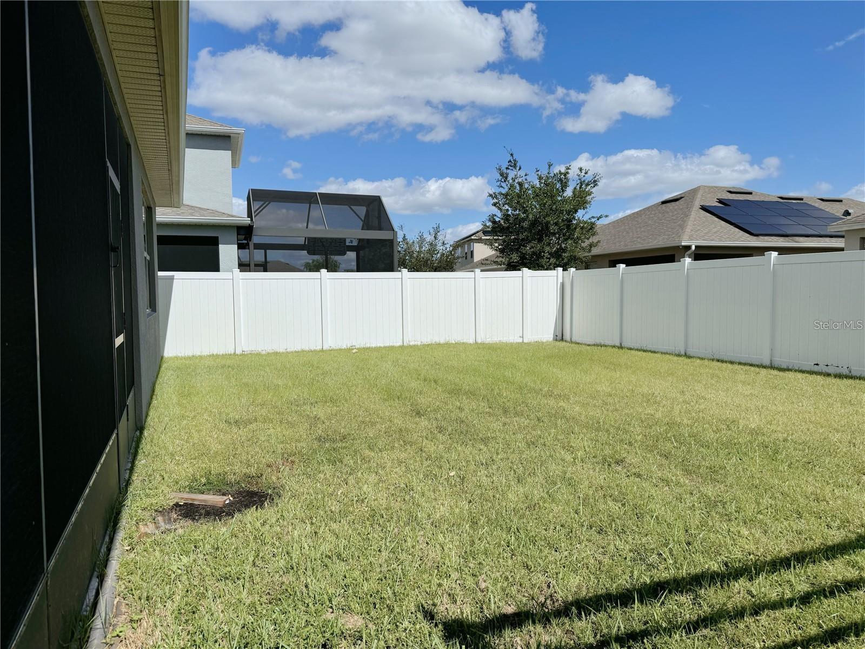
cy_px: 324
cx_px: 432
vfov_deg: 56.8
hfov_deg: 71.6
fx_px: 600
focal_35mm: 24
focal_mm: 6.76
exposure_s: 1/7937
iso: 80
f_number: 1.78
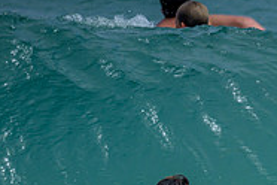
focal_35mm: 3423
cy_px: 270
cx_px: 366
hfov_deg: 0.6
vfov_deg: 0.4
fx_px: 26336
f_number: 6.3
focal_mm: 800
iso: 360
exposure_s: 1/2500
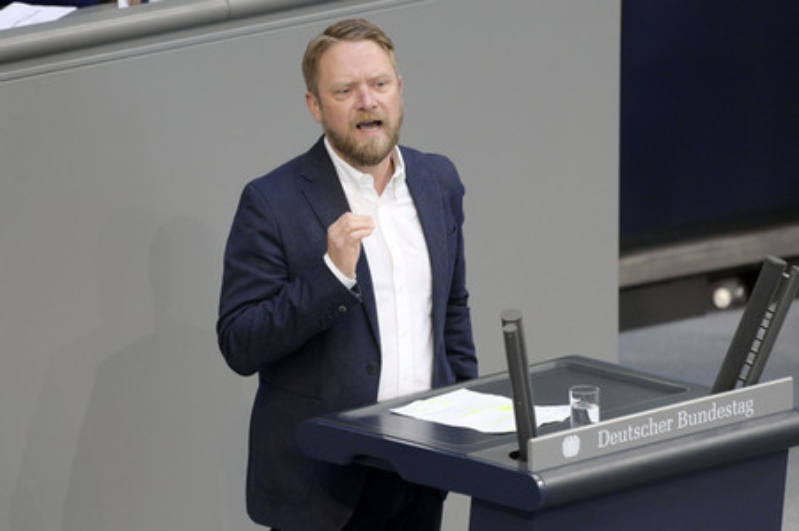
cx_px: 400
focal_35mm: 390
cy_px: 266
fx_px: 8649
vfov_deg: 3.5
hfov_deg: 5.3
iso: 8000
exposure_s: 1/400
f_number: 5.6
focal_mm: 390
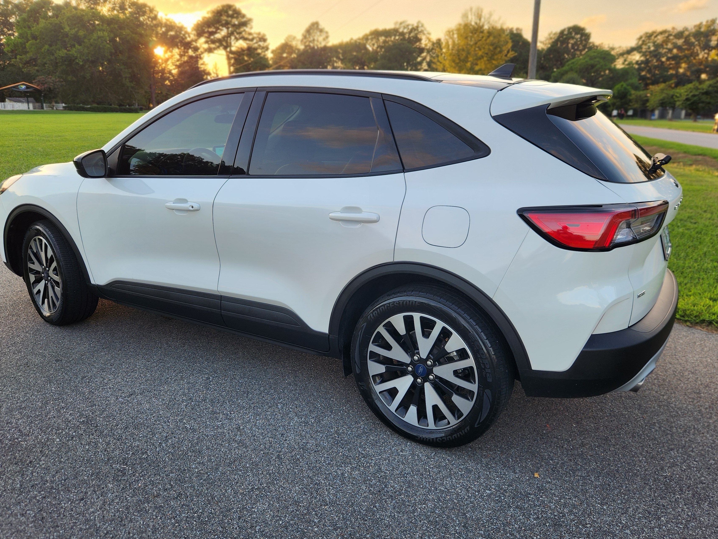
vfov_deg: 51.4
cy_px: 274
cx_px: 349
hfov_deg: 65.3
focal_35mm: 27
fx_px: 560
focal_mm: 5.4
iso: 20
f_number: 1.8
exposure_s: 1/134
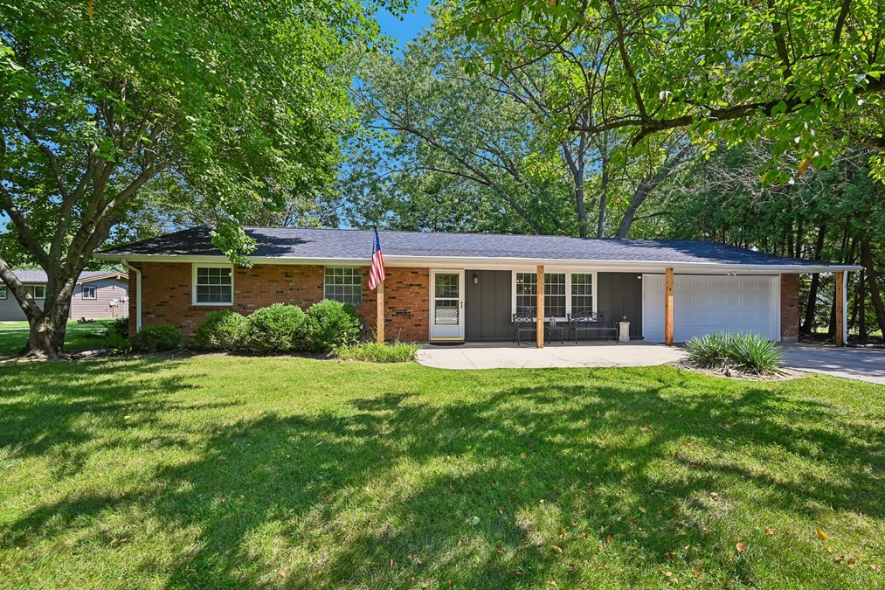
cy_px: 305
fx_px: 369
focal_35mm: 15
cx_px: 465
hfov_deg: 100.3
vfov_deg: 77.3
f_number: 4.8
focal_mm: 14
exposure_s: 1/750
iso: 400
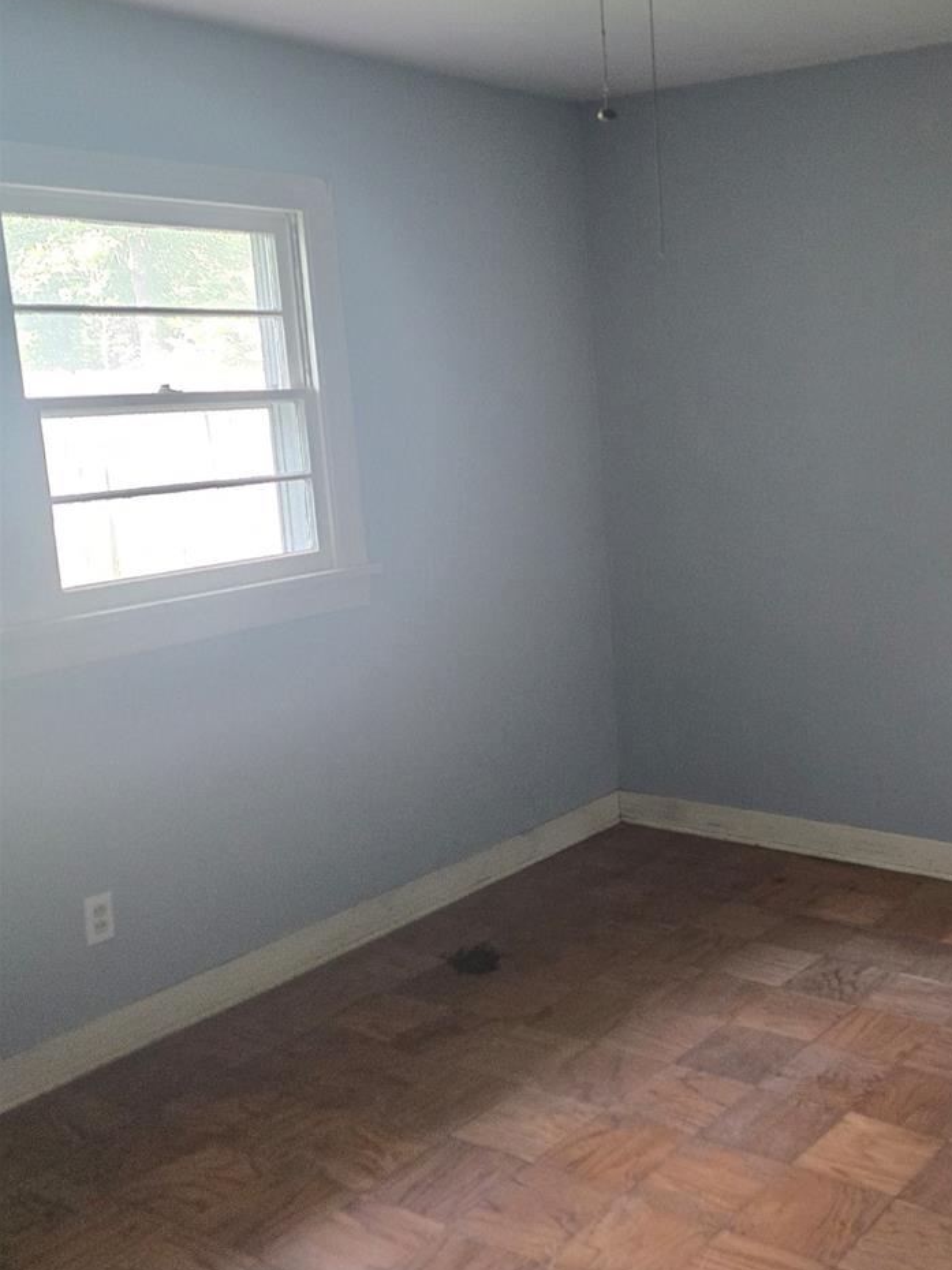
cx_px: 785
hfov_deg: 36.2
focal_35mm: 38
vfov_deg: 49.0
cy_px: 601
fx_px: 1394
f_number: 1.7
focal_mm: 6.3
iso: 640
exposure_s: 1/120
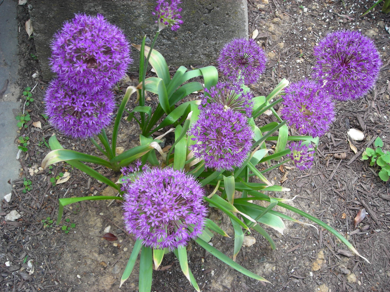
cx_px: 195
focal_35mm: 38
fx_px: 428
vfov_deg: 37.7
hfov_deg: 49.0
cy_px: 146
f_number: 3.2
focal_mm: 6.3
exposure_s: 1/52.3
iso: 50
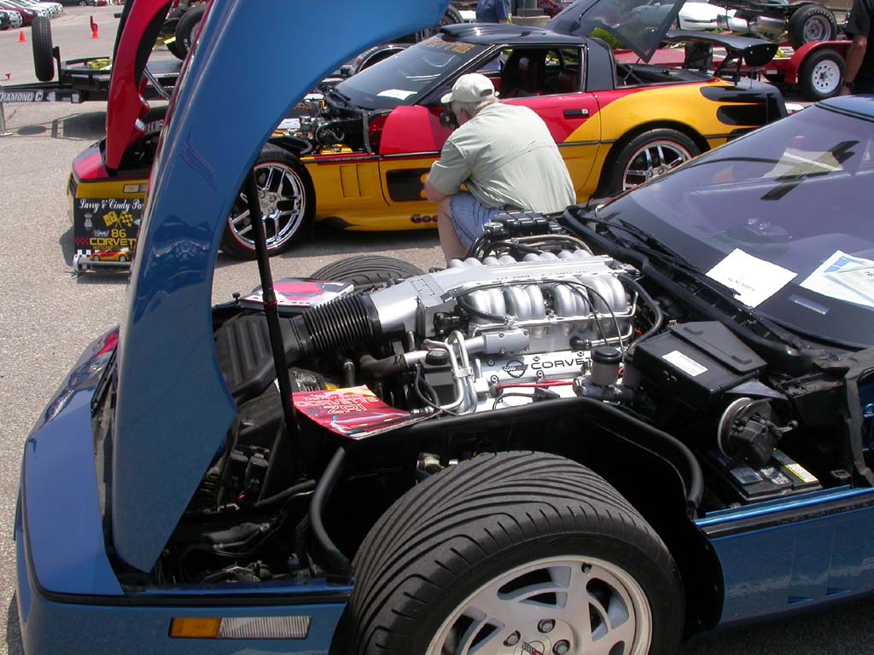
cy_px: 328
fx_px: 959
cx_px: 437
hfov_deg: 49.0
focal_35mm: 38
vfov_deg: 37.7
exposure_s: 1/310
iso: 100
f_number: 7.5
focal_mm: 7.85
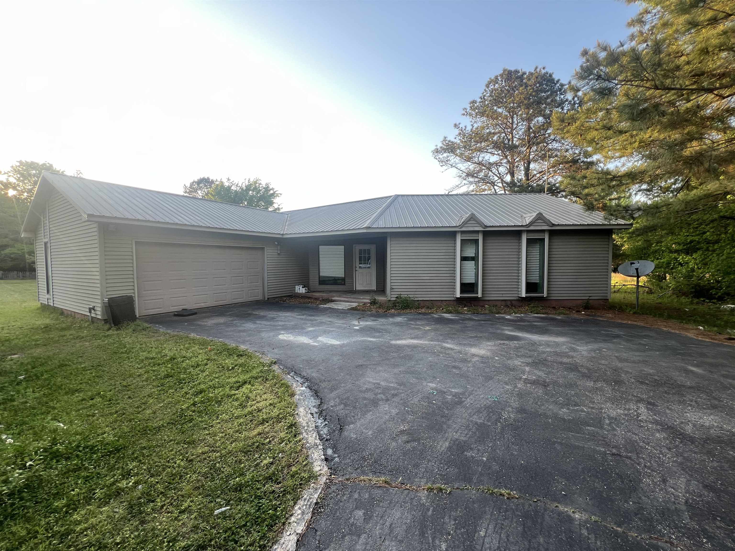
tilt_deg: -3.1
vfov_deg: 89.9
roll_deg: +0.9
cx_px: 368
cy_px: 276
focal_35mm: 13
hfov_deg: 106.2
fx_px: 276
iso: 64
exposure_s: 1/99
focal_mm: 1.57
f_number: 1.8
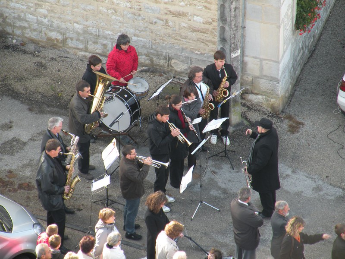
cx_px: 172
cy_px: 130
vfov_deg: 5.2
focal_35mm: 286
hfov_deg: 6.9
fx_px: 2850
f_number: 4.5
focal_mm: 50.7
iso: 64
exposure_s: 1/66.4
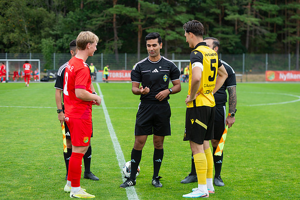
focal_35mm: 88
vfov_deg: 15.6
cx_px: 150
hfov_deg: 23.2
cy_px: 100
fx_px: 730
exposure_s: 1/500
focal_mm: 86
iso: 200
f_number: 4
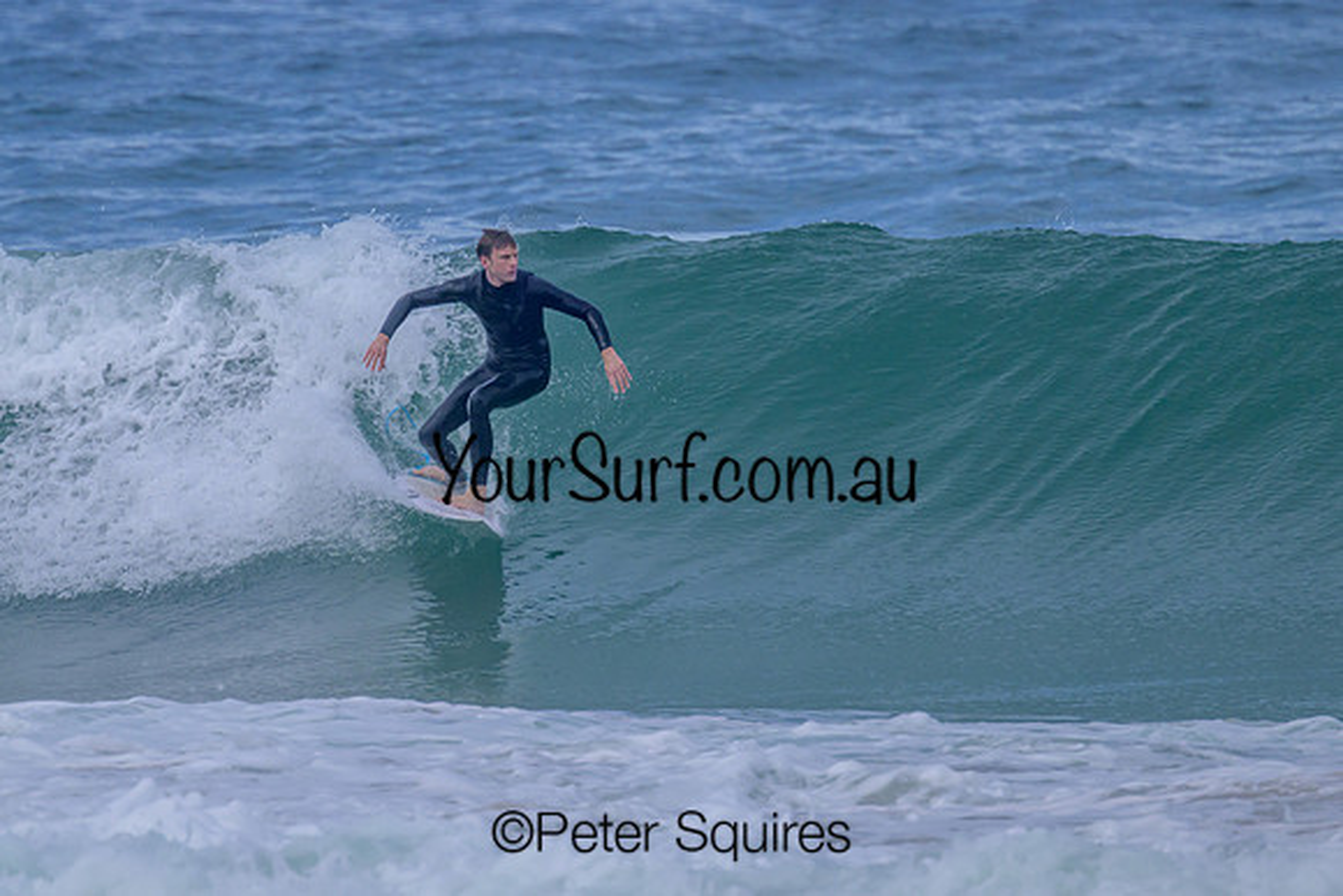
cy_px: 297
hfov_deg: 1.9
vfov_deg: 1.3
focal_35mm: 1077
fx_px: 40173
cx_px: 548
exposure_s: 1/2000
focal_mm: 800
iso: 800
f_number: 11
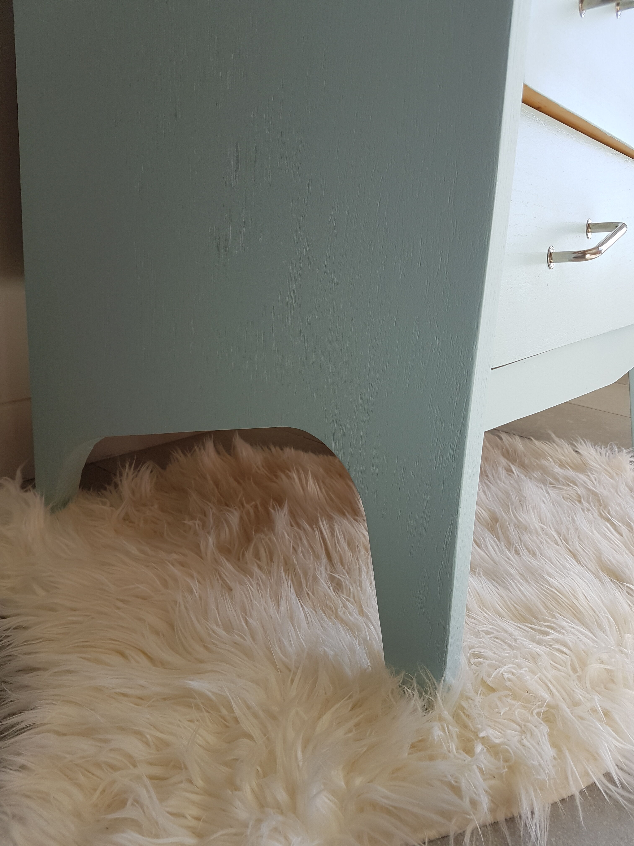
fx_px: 635
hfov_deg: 53.1
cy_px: 423
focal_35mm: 26
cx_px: 317
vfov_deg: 67.3
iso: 40
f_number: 1.7
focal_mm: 4.2
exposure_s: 1/195
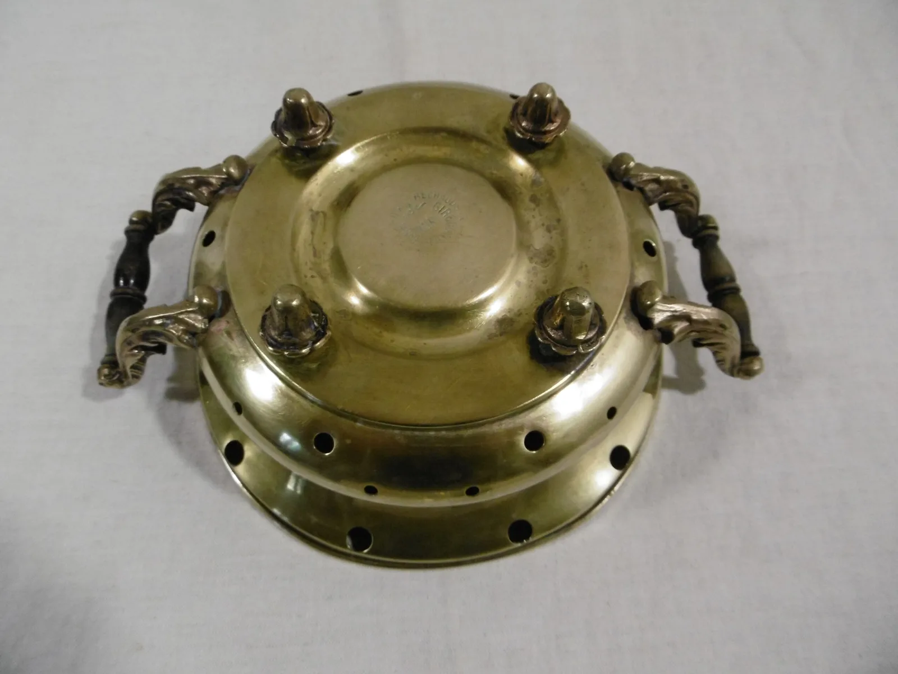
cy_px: 337
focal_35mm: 24
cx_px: 449
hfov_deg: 71.6
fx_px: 623
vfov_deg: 56.8
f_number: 3.1
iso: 400
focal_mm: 4.3
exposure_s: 1/60
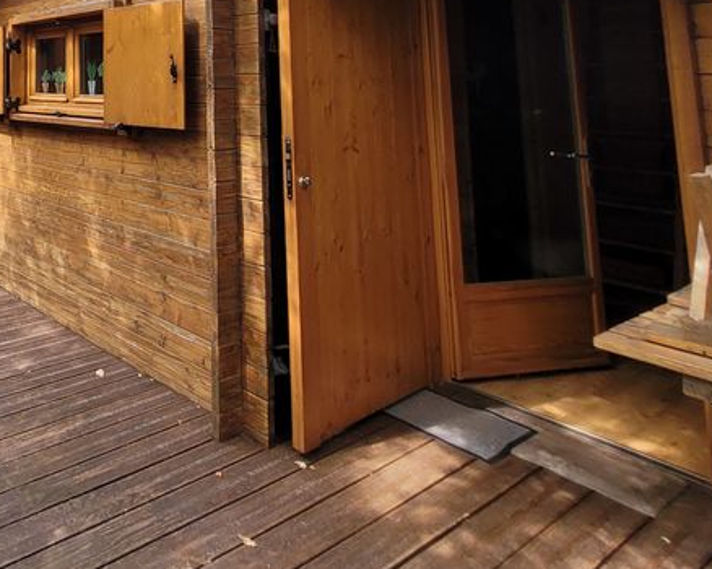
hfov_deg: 51.5
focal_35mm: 29
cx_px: 41
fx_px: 611
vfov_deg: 42.5
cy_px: -10
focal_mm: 1.74
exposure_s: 1/141
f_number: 2.2
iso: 40
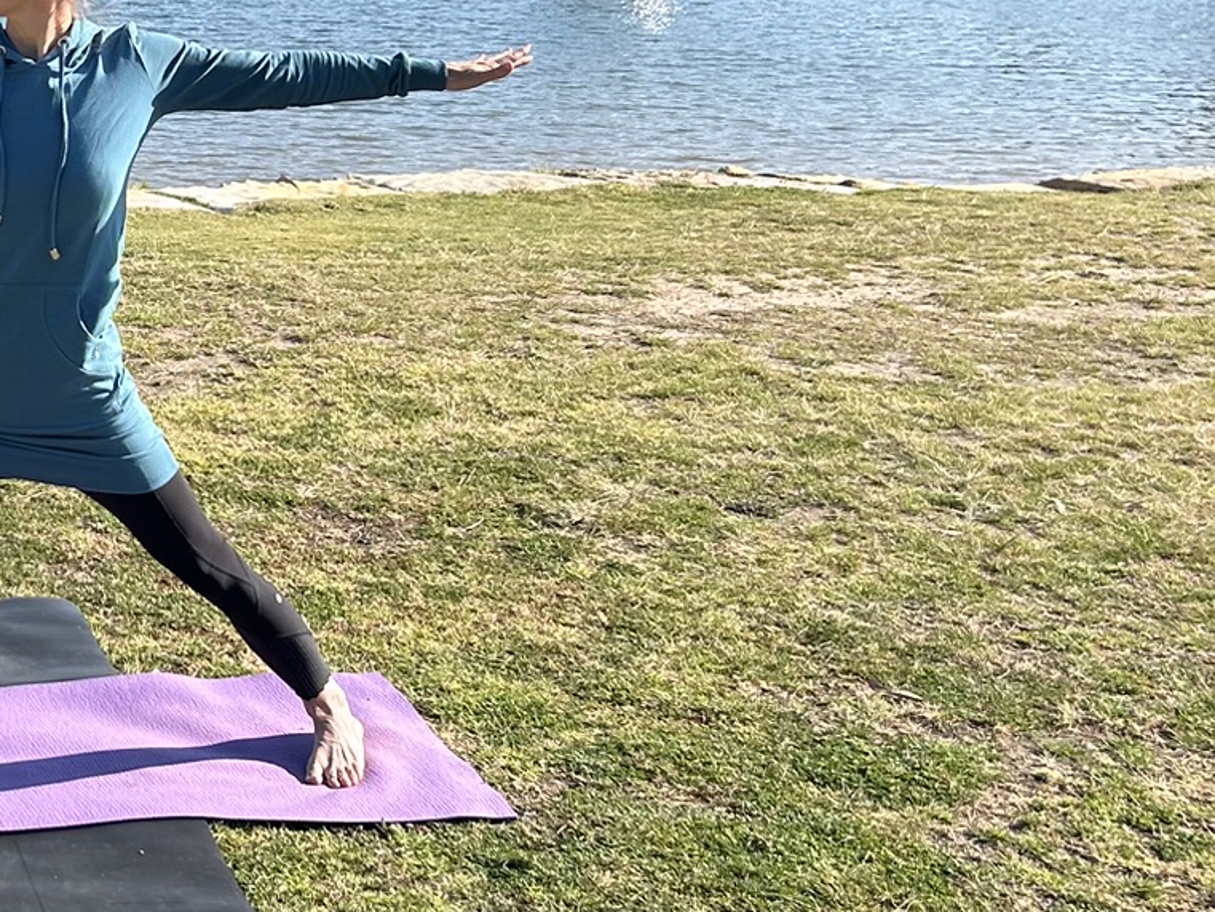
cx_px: -77
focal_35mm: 70
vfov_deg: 21.0
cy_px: 315
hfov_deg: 25.9
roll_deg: -1.7
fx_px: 2457
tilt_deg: -12.1
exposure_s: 1/3831
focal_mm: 5.7
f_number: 1.5
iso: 50
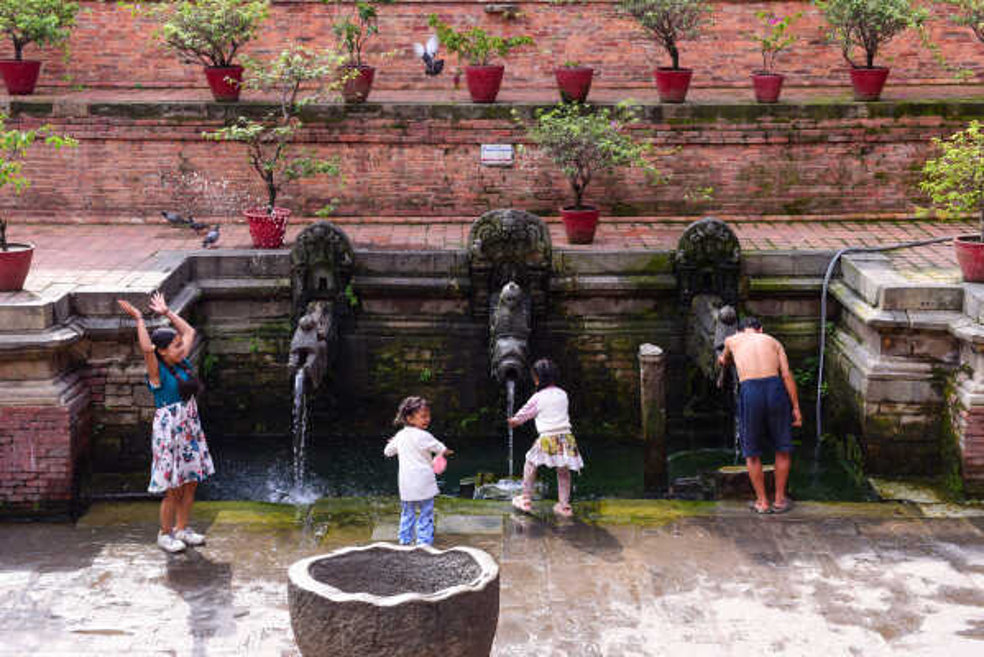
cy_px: 328
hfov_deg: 38.2
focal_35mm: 52
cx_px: 492
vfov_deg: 26.0
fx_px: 1422
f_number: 6.3
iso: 500
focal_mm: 52
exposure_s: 1/400
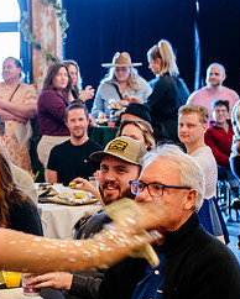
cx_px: -5
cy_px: 169
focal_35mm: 113
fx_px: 1002
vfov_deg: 17.0
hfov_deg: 13.5
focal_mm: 42
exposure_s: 1/80
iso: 5000
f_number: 2.8
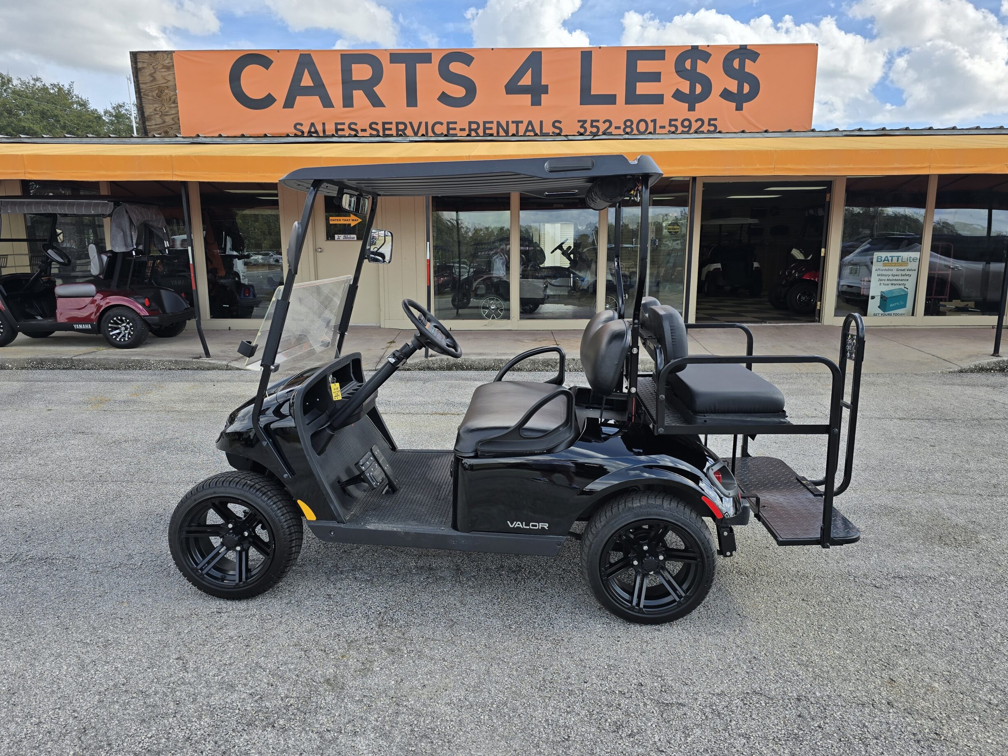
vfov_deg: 56.8
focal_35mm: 24
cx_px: 490
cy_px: 386
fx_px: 699
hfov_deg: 71.6
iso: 12
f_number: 1.7
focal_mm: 6.3
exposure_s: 1/668
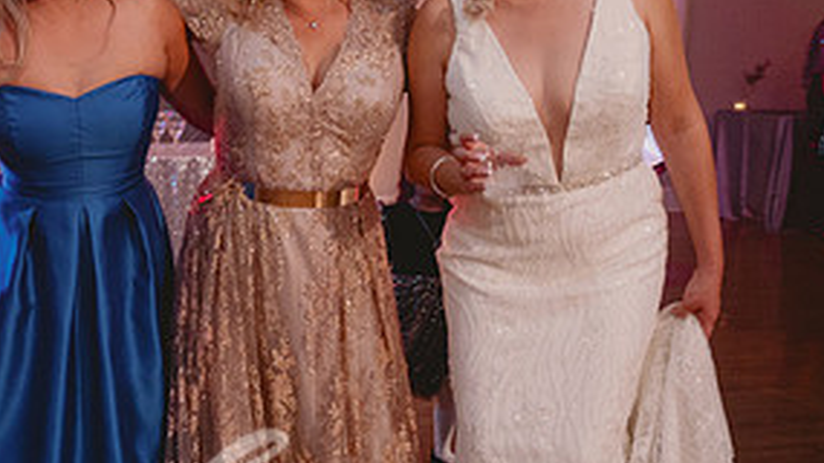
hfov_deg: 37.6
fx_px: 1157
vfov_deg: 22.6
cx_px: 152
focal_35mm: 53
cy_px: 246
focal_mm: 24
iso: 1600
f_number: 3.5
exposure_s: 1/80
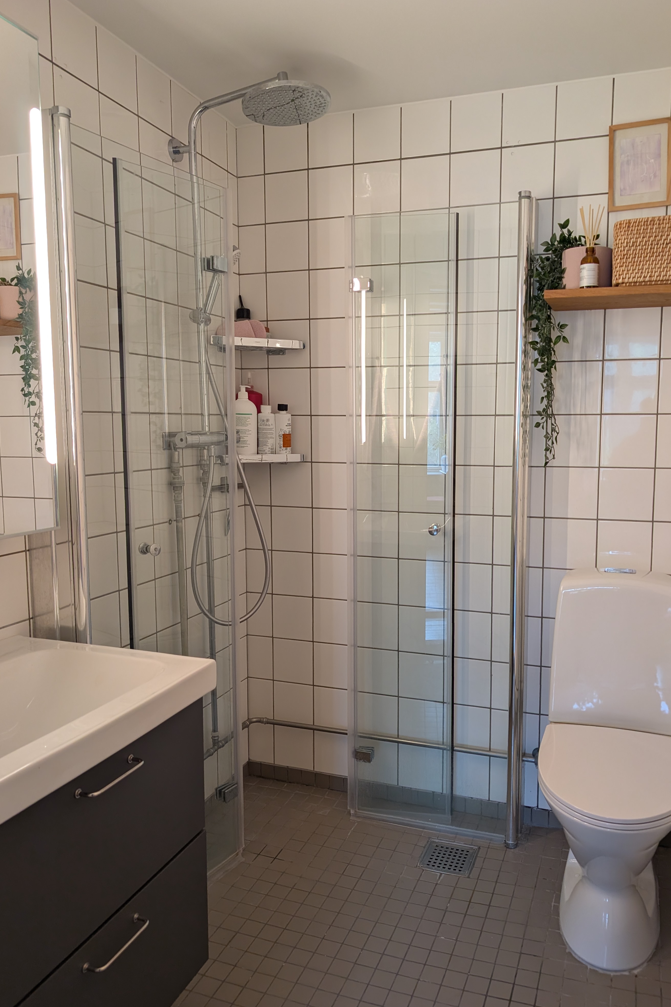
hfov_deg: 49.4
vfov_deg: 69.4
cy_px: 518
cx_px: 385
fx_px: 727
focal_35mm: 26
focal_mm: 6.9
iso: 265
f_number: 1.68
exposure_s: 1/73.7
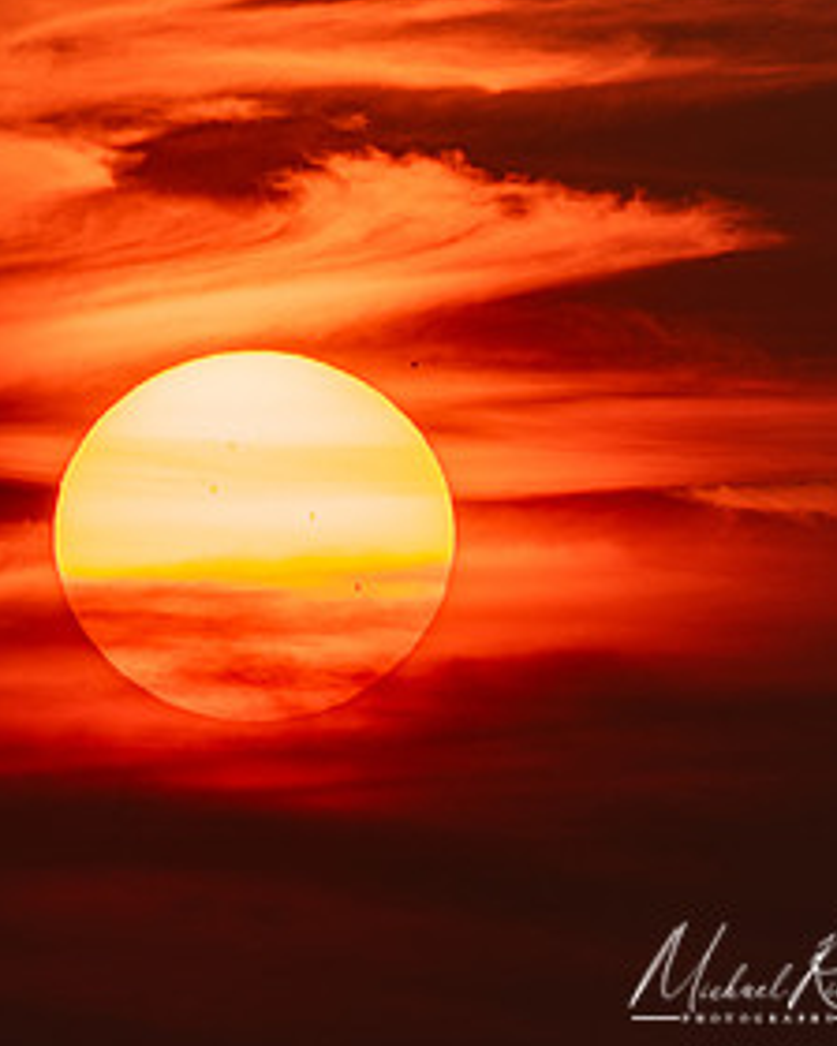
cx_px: 180
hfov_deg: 1.1
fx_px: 43661
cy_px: 374
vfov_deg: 1.4
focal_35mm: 1410
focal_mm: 400
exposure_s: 1/250
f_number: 8
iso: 64
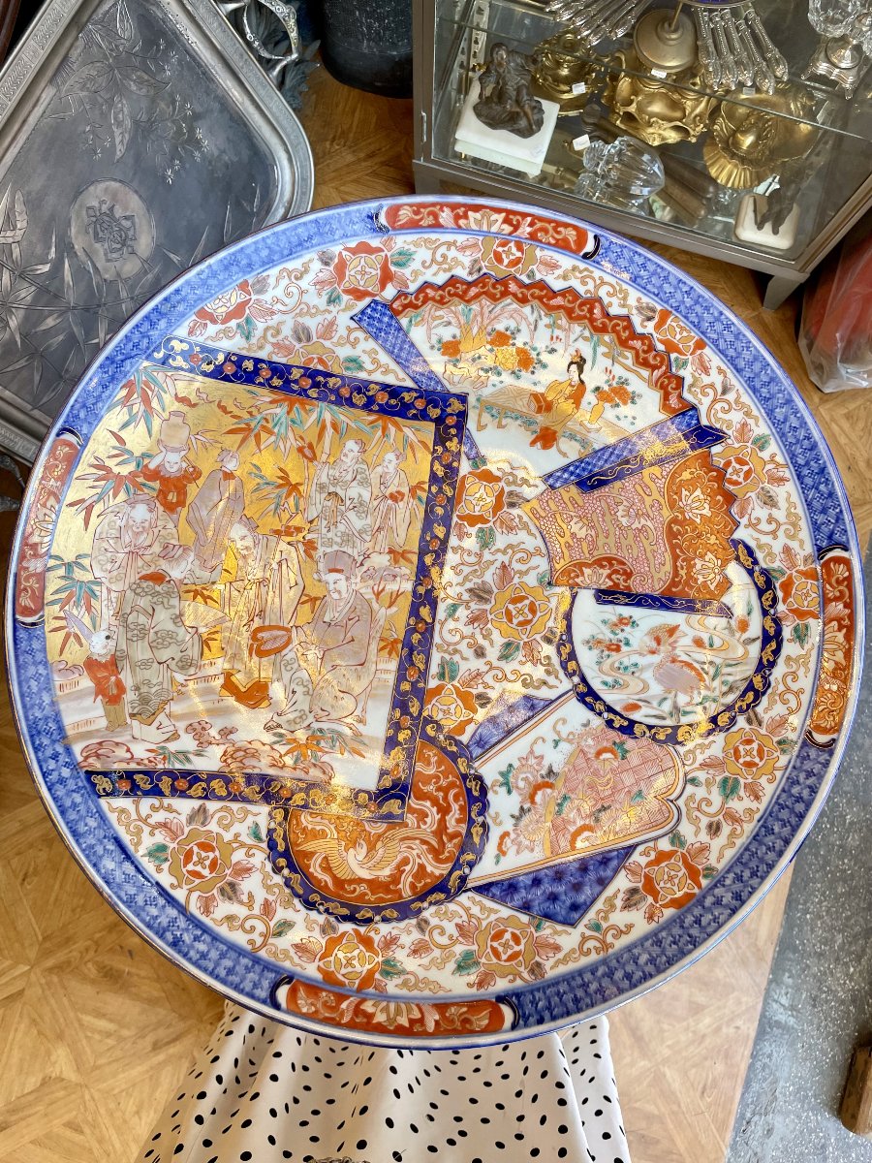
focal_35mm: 26
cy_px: 582
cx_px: 436
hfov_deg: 53.1
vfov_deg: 67.3
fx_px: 873
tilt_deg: -81.4
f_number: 1.6
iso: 50
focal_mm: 4.2
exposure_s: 1/100
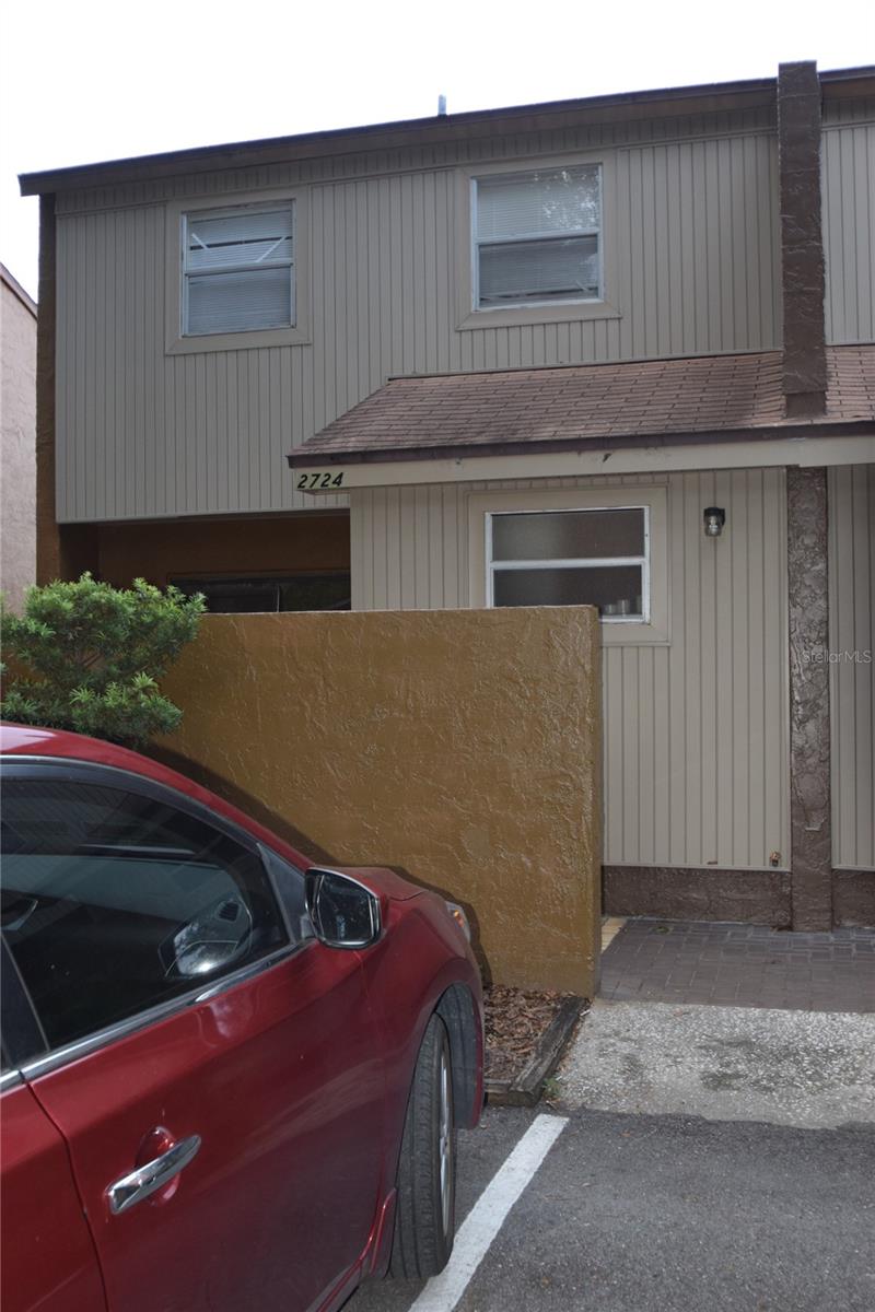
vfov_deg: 53.1
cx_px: 438
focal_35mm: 36
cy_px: 656
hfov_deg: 36.9
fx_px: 1312
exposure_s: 1/80
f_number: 4.5
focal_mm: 24
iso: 800
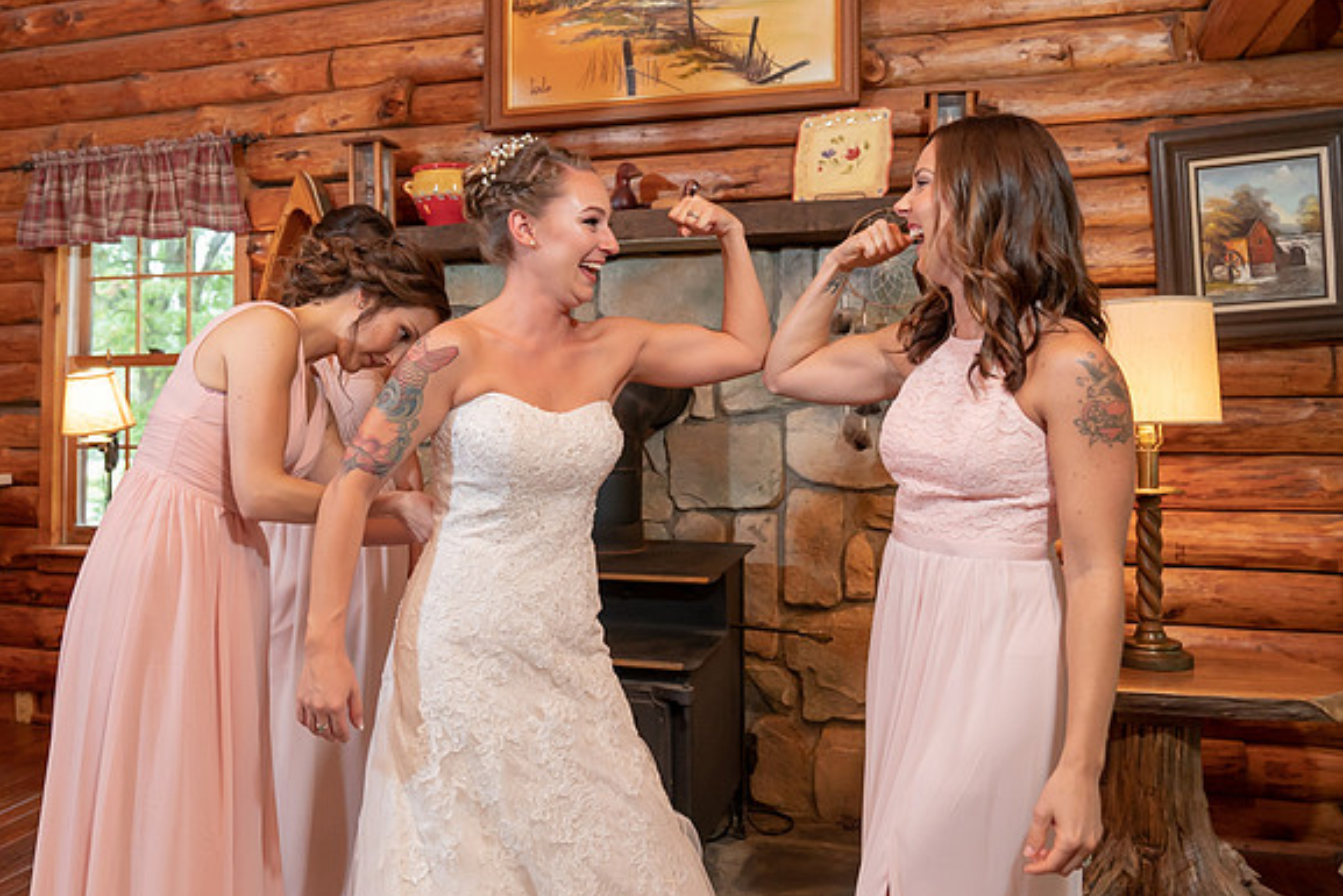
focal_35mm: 30
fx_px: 1119
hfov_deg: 61.8
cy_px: 392
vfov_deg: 43.5
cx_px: 606
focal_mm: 26
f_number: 4
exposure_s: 1/200
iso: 2000
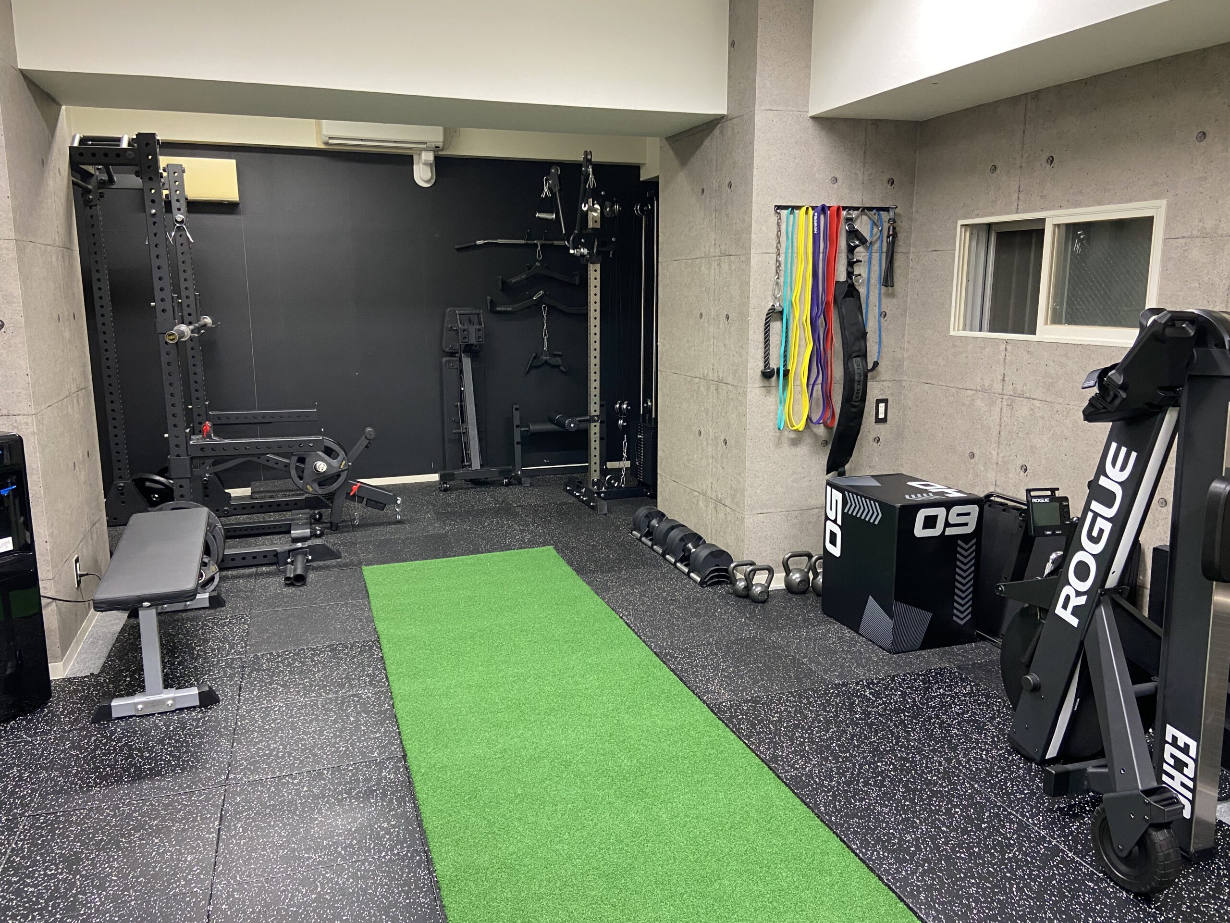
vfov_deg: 53.1
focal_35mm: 26
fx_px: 924
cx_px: 615
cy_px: 462
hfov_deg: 67.3
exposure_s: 1/50
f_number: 1.8
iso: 320
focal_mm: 4.25
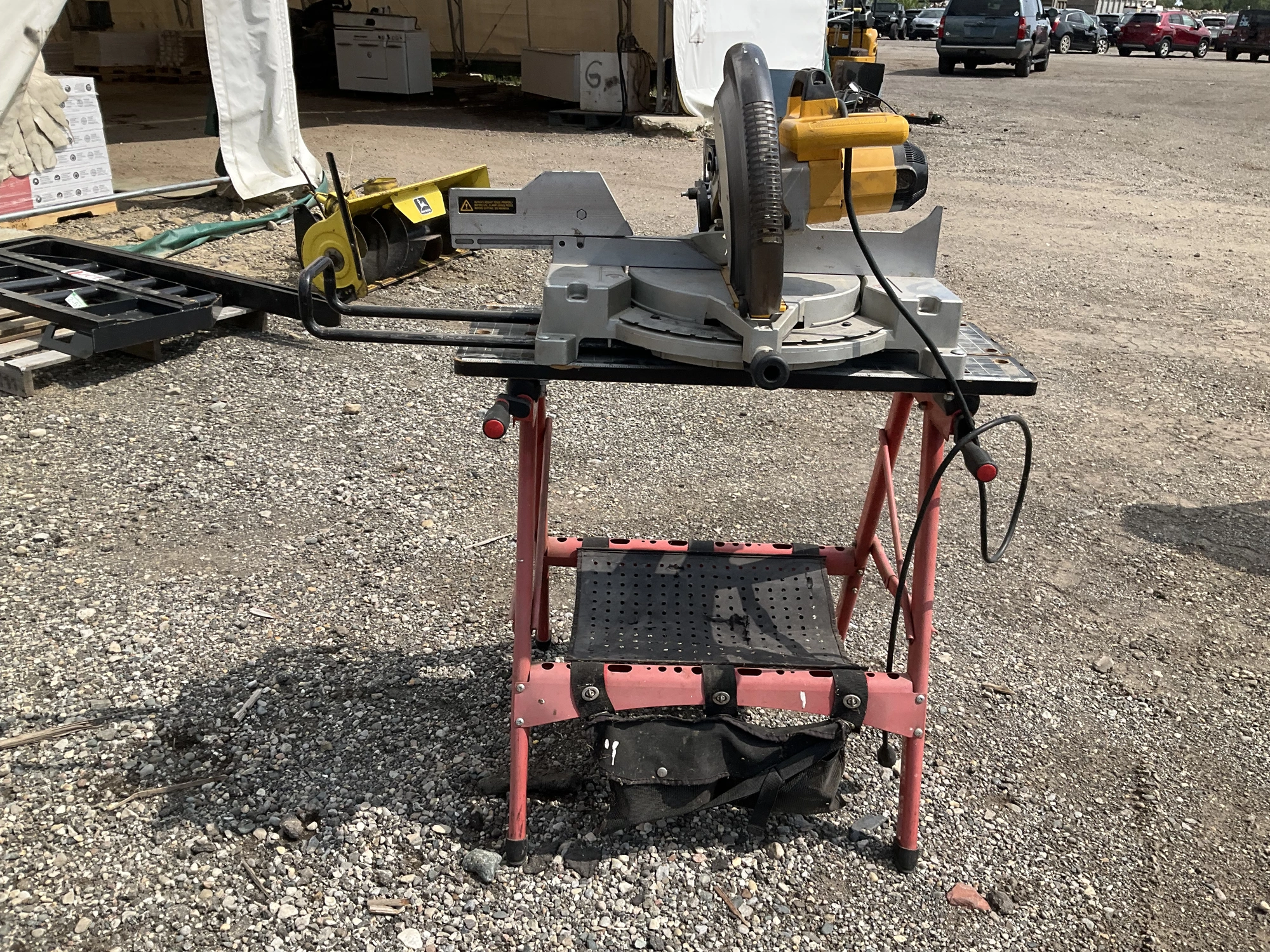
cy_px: 476
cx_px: 635
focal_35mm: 29
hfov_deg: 61.7
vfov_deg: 48.2
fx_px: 1064
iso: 25
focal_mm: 3
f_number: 1.8
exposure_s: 1/1730
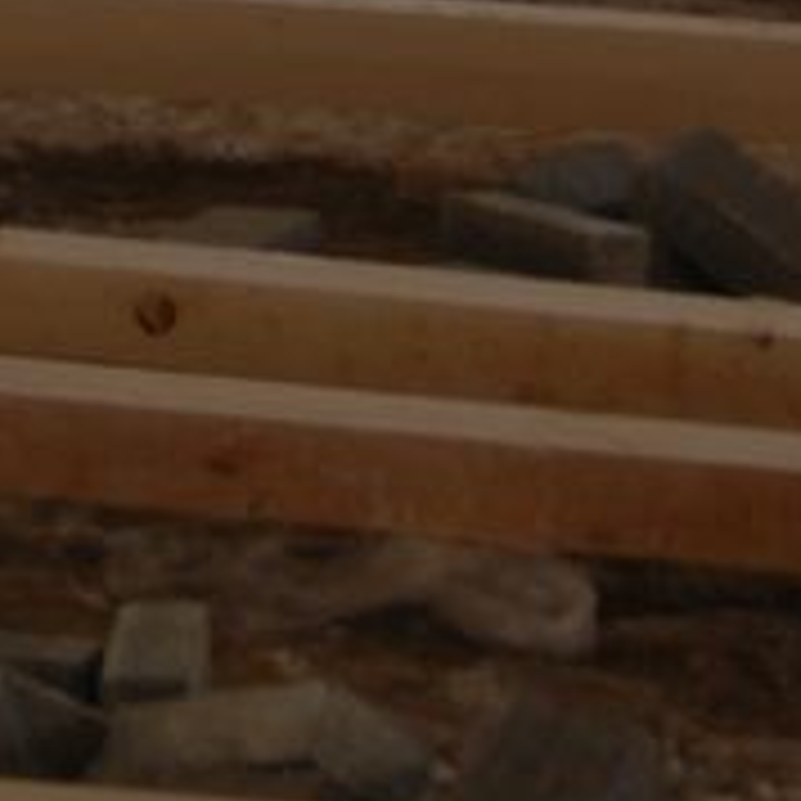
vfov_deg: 6.3
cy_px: -344
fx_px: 7226
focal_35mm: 276
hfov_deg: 6.1
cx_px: -904
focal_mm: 24
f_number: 4
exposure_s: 1/60
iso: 125
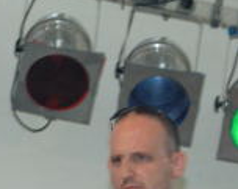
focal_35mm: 366
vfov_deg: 4.2
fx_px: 2573
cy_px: 237
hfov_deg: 5.2
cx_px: -202
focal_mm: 70
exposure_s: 1/60
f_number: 4.8
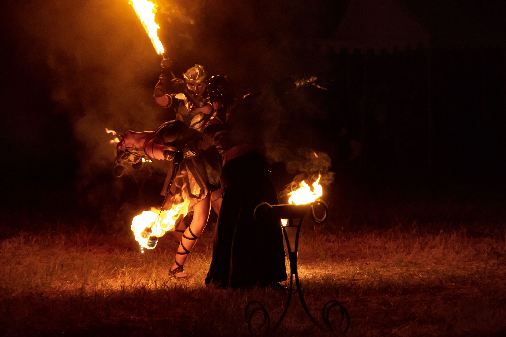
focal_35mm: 202
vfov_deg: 6.8
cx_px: 253
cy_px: 168
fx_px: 2839
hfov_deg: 10.2
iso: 3200
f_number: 5.6
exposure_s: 1/100
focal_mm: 135
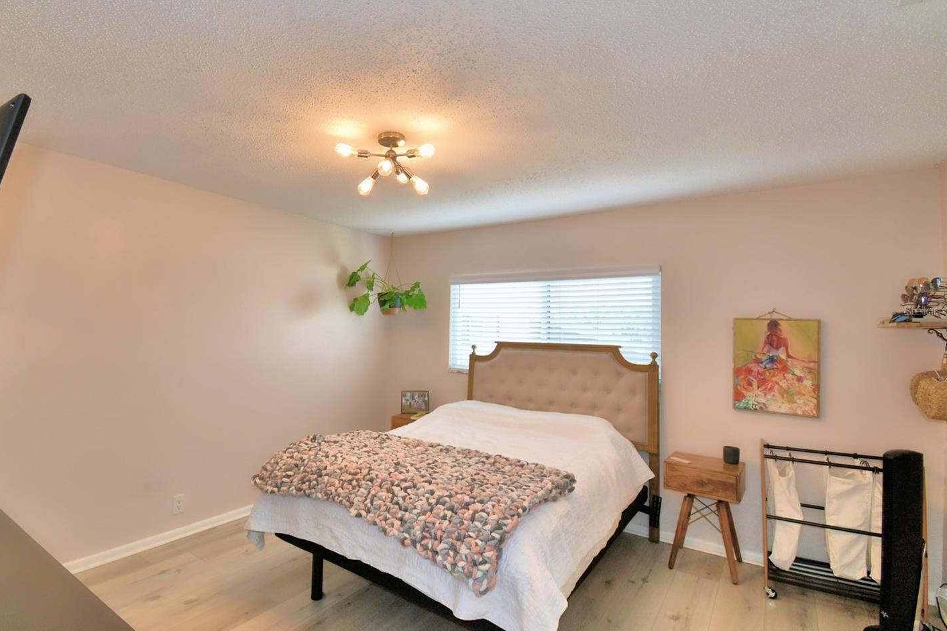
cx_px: 427
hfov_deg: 93.0
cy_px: 310
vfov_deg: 70.4
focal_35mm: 17
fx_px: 447
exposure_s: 1/60
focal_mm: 10
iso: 200
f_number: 4.5
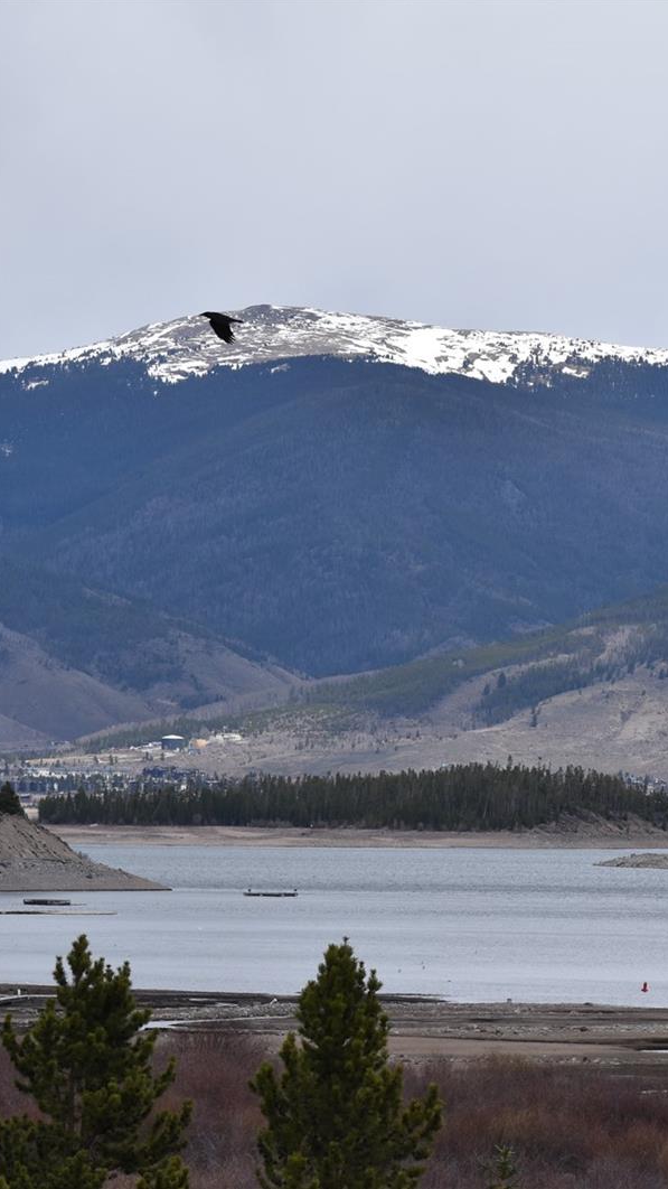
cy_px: 593
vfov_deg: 9.3
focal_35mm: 232
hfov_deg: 5.2
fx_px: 7309
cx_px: 565
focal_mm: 98
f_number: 10
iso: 200
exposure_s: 1/400
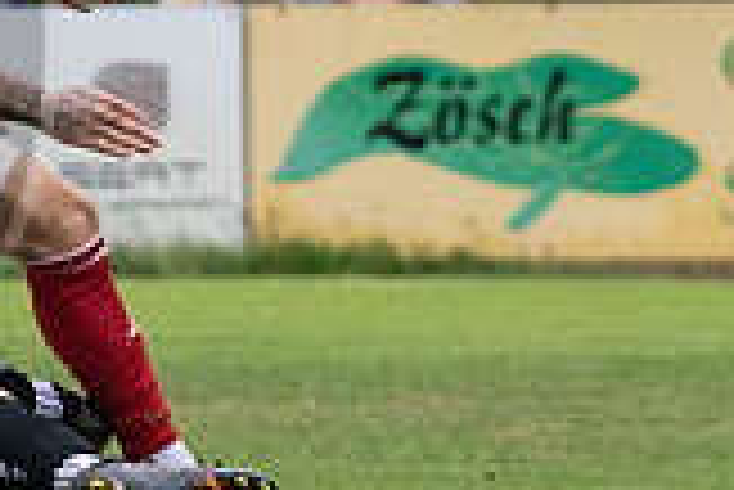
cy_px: -96
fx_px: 23284
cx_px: 181
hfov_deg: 1.8
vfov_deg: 1.2
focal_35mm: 1141
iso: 1100
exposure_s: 1/1600
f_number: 5.6
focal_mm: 200
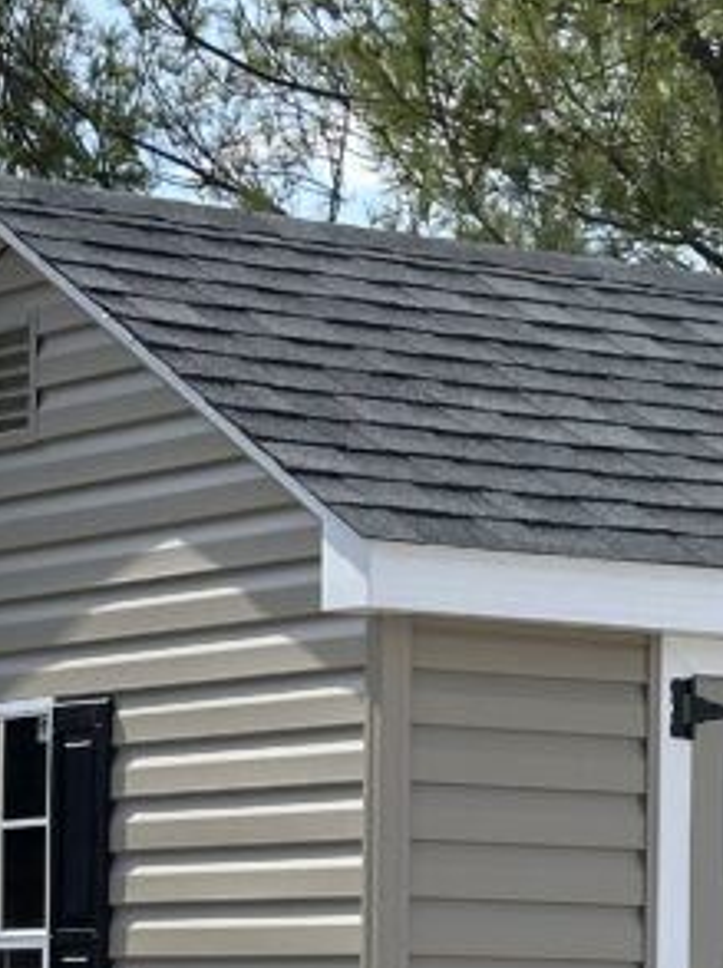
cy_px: 1018
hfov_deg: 8.7
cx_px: 782
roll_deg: +0.3
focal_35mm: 168
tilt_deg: -1.2
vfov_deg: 11.6
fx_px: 4689
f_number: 1.78
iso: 64
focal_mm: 6.86
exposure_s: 1/2890
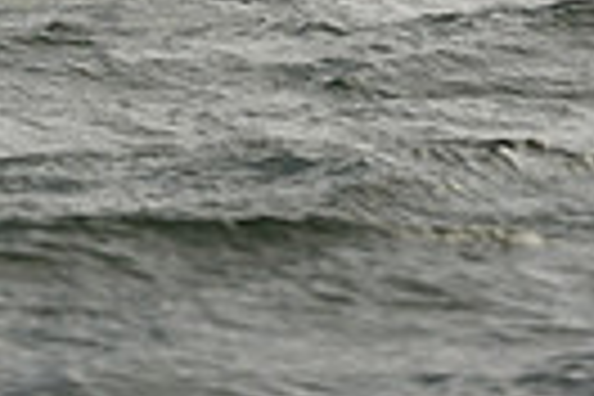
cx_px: 110
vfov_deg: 1.3
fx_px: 17406
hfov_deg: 2.0
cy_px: -850
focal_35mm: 1055
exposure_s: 1/1600
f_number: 7.1
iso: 320
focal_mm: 240
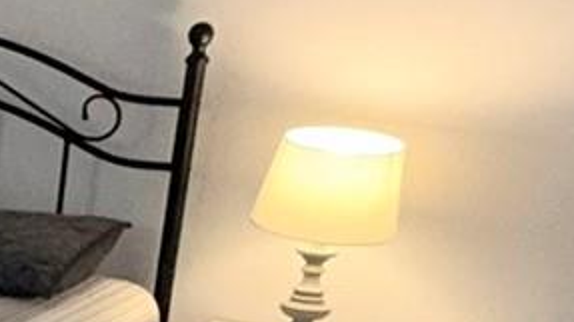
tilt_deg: -19.6
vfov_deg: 13.8
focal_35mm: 85
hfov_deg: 18.6
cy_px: 392
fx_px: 1293
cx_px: -496
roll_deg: +0.6
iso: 200
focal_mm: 2.22
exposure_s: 1/60
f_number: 2.2
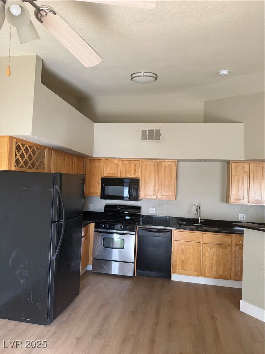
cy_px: 177
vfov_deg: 71.6
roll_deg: -2.8
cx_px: 132
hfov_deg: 56.8
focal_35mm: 24
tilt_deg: +2.2
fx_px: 245
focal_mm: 6.76
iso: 100
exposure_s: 1/121
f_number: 1.78
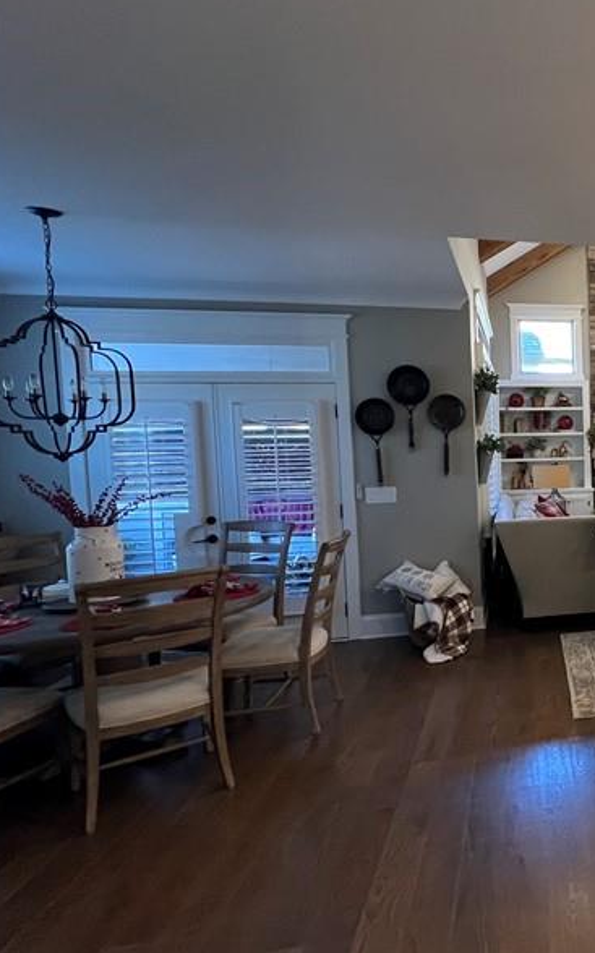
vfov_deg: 74.8
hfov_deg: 38.4
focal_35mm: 24
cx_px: 707
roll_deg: +1.3
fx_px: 623
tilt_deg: -3.8
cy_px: 475
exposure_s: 1/60
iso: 250
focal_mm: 1.57
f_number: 1.8
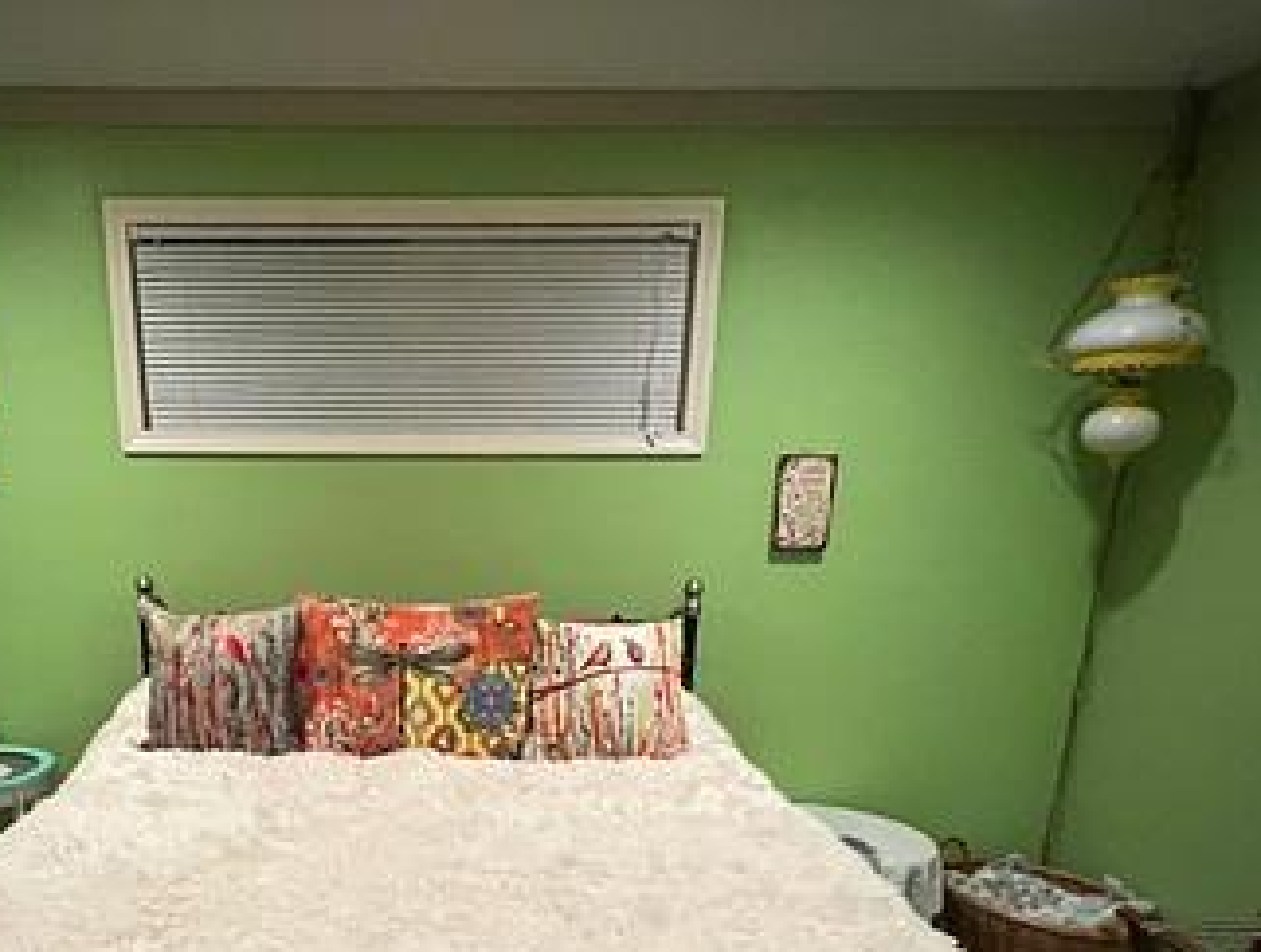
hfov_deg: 67.2
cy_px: 785
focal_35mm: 25
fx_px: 913
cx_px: 411
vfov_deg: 51.0
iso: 800
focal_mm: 1.57
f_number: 1.8
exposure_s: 1/40
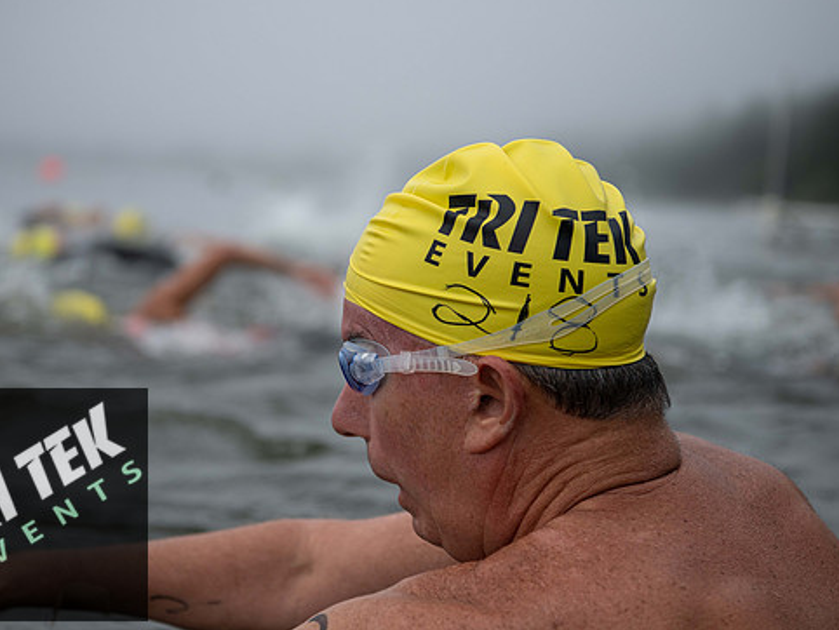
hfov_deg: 24.1
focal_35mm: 81
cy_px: 298
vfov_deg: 18.2
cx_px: 406
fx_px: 1964
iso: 250
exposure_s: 1/800
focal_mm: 70
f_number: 4
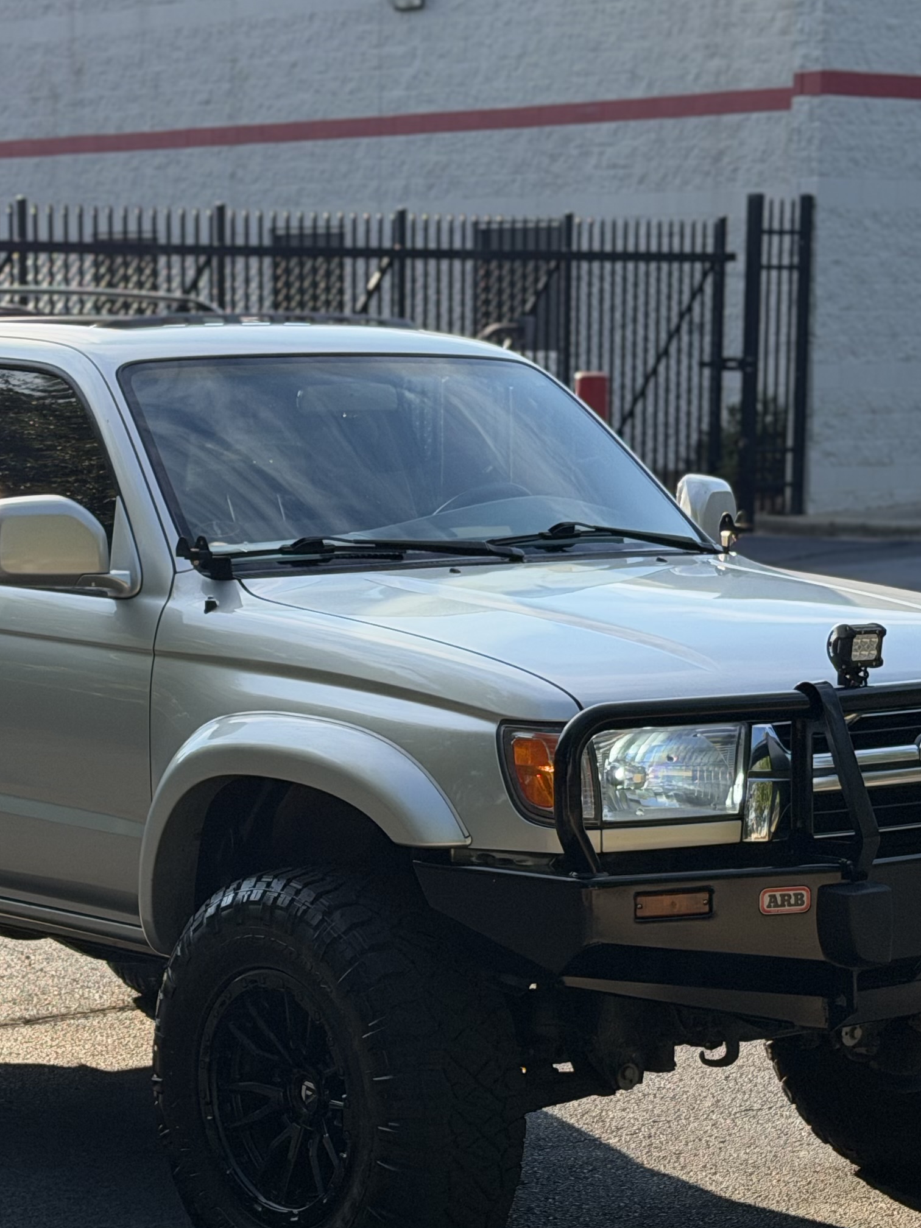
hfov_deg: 15.4
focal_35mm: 96
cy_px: 817
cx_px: 356
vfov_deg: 20.4
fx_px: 3406
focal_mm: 6.76
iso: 100
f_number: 1.78
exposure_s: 1/1931
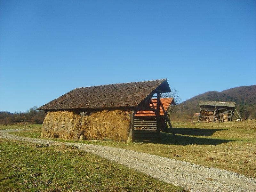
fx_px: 259
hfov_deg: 52.6
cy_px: 96
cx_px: 128
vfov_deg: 40.7
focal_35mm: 35
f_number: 2.8
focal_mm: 5.8
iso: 50
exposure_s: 1/750
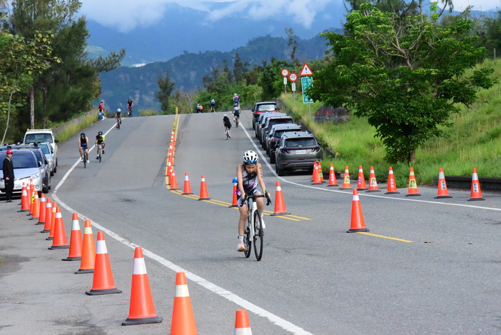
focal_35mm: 145
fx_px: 2019
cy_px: 168
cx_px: 250
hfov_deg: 14.1
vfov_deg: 9.5
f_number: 14
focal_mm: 145
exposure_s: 1/4000
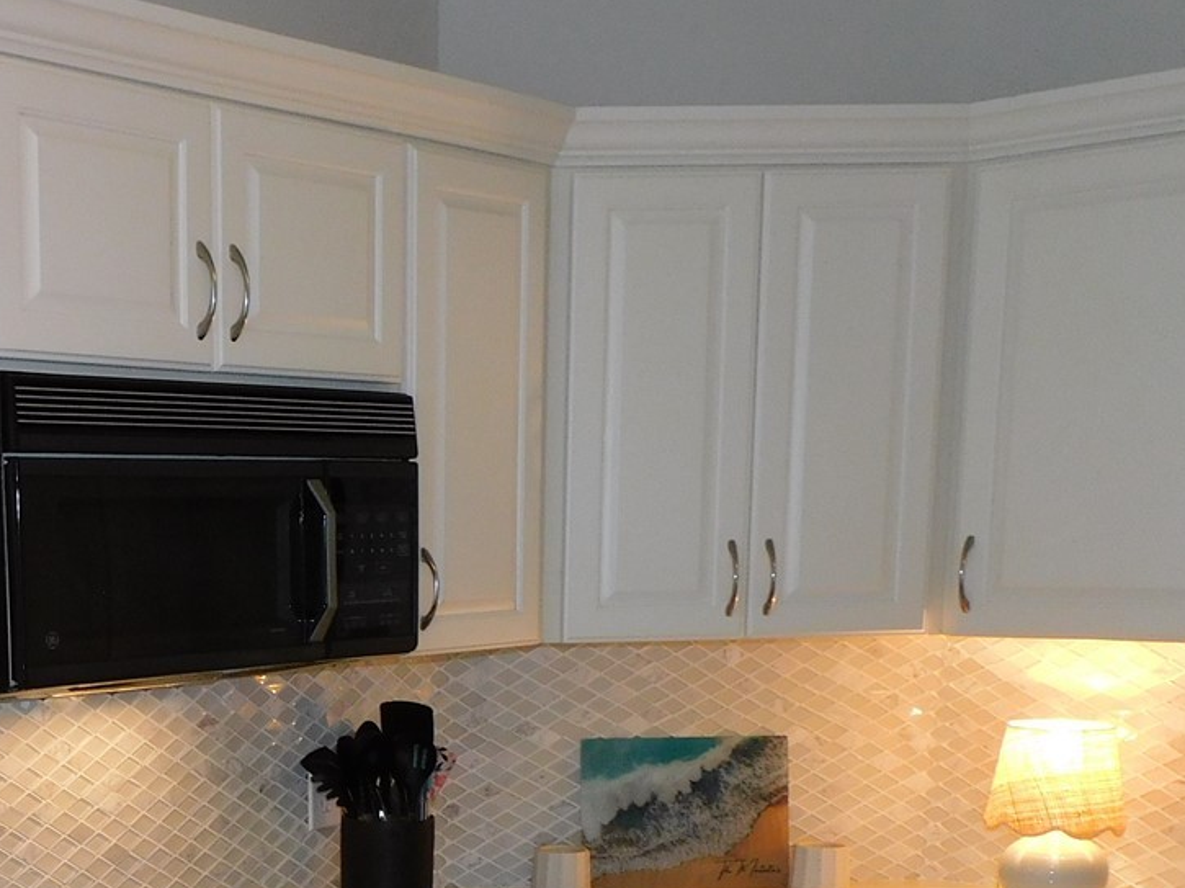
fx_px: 1813
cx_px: 131
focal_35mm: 53
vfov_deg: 26.2
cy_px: 872
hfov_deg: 34.3
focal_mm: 4.3
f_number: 3.3
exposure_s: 1/30
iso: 200
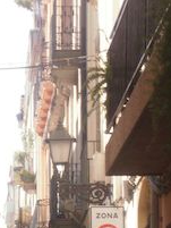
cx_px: -12
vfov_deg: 7.1
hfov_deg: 5.3
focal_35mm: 278
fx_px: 1829
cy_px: 247
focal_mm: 18.6
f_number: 5.9
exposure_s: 1/160
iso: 100
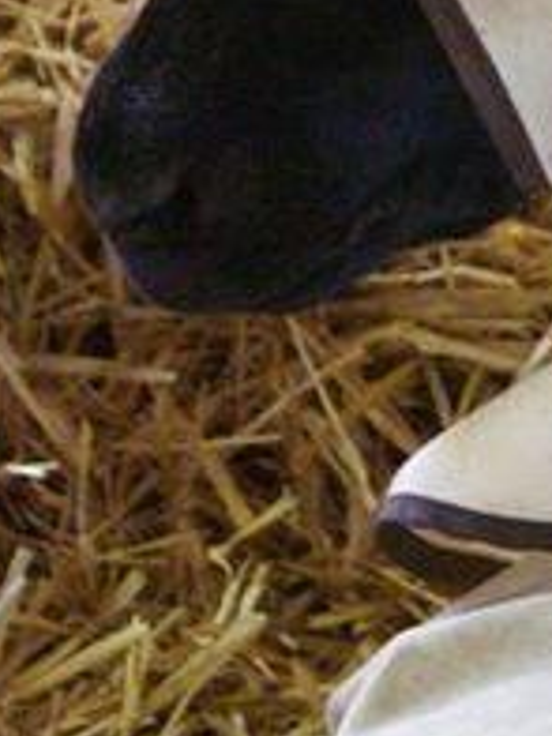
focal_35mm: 330
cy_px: -23
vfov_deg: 6.0
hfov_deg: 4.5
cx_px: 728
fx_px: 7016
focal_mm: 70
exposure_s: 1/80
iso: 3200
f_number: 5.6
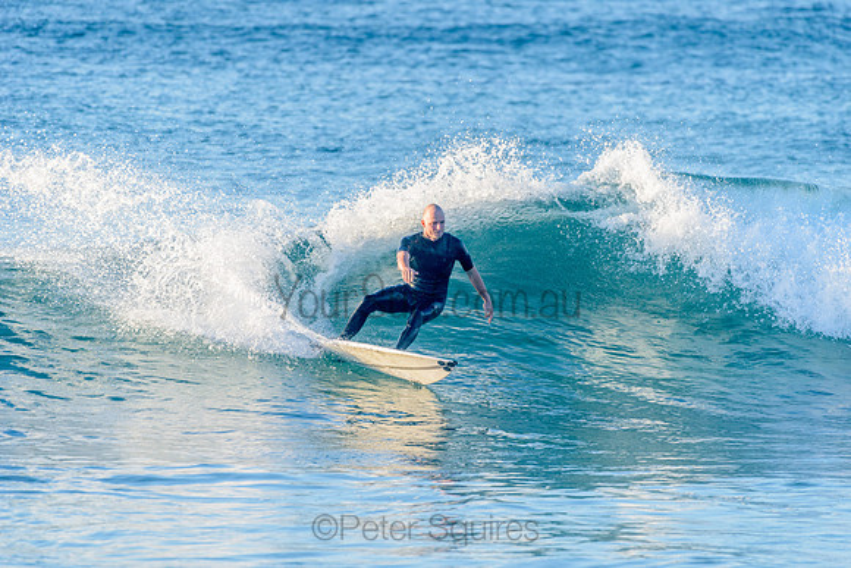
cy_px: 284
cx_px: 426
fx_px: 11822
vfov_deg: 2.8
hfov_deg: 4.1
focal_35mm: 500
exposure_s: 1/1000
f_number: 5.6
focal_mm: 500
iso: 360
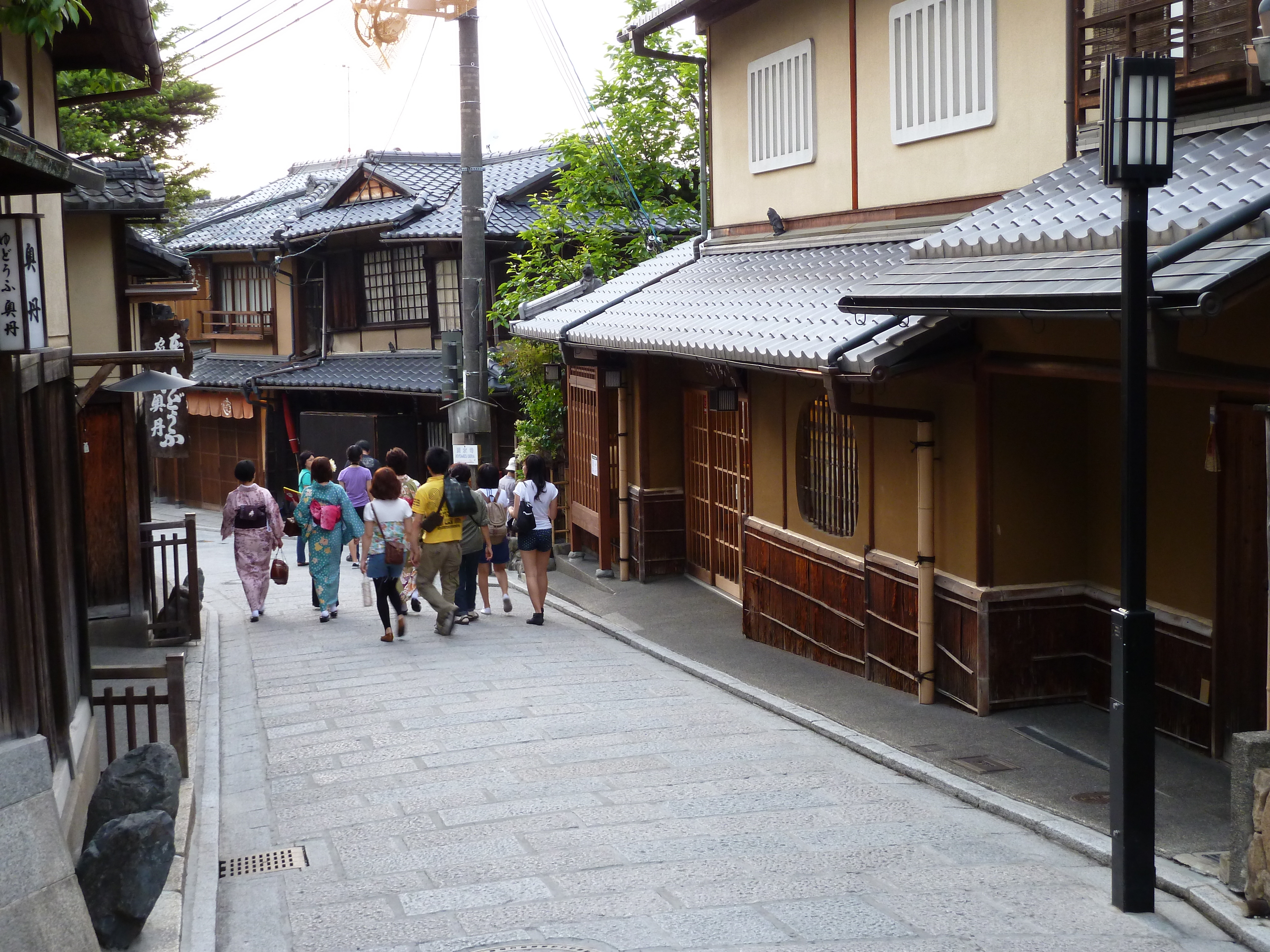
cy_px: 476
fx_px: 1908
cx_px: 635
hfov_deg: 36.8
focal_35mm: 52
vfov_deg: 28.0
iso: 160
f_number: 3.8
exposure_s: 1/30
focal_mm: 8.5
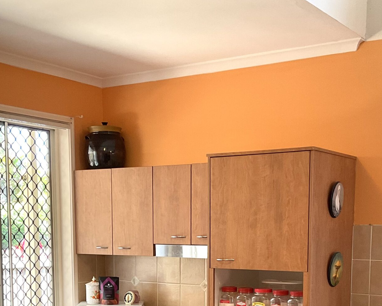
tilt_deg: -6.1
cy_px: 298
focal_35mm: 59
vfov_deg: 24.7
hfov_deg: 31.9
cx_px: 202
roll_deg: -0.9
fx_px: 667
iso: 64
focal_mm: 3
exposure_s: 1/75
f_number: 1.8
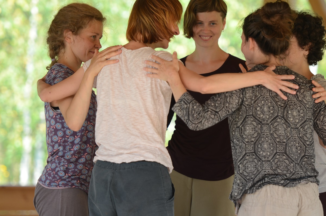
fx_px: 2371
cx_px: 163
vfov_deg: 5.2
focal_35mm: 262
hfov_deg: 7.9
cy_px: 108
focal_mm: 175
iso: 320
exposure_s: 1/500
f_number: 2.8
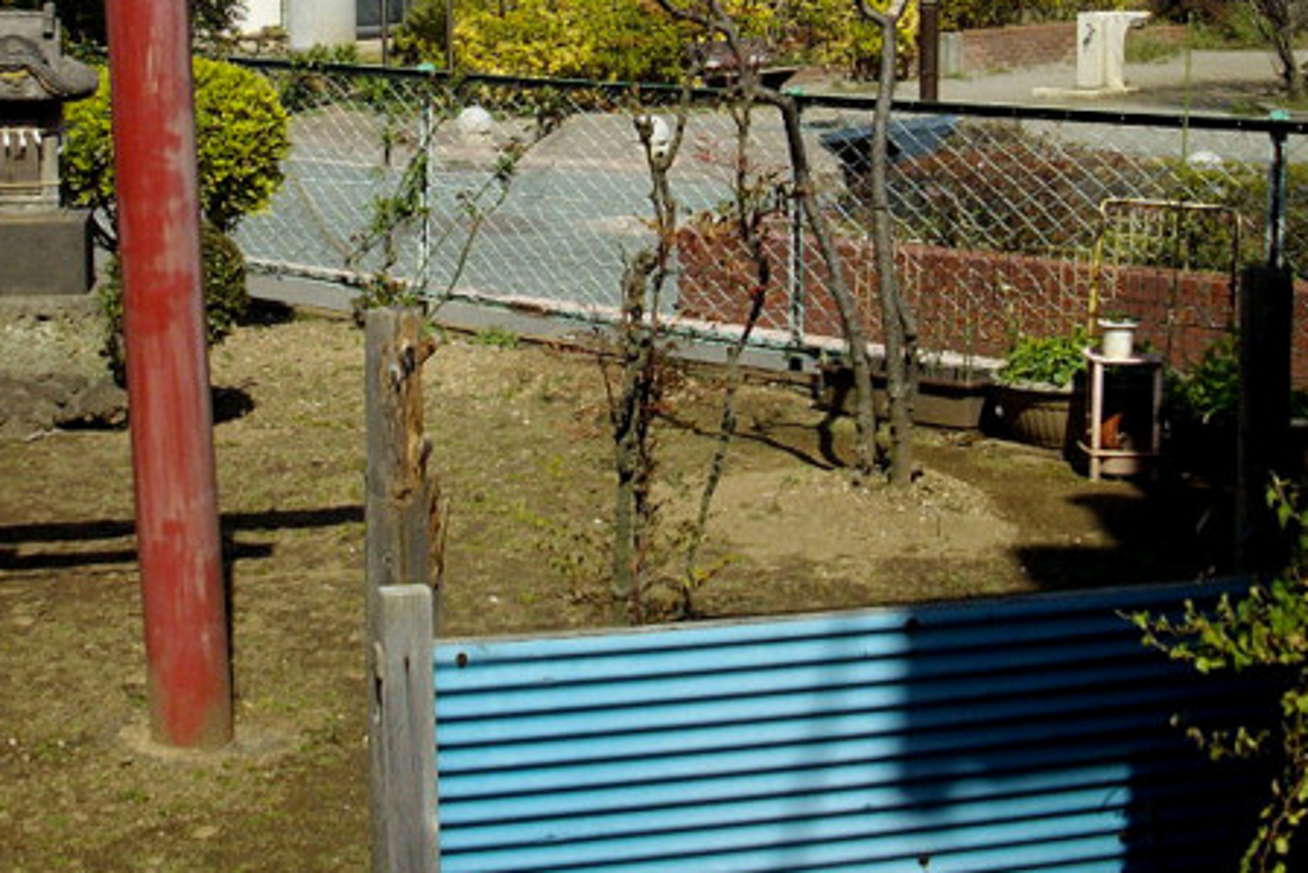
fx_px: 2653
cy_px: 23
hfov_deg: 27.7
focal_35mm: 73
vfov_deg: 18.3
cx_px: 639
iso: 80
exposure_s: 1/320
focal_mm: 6.2
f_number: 5.6
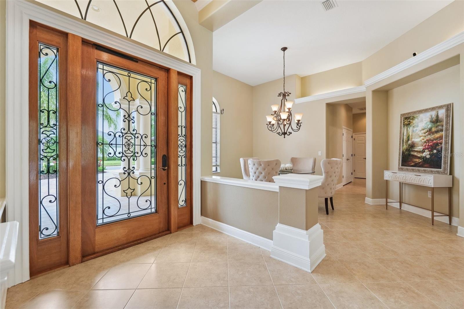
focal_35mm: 14
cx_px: 232
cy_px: 154
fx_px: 180
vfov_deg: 81.2
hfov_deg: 104.3
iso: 400
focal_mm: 14
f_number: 5.6
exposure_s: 1/60
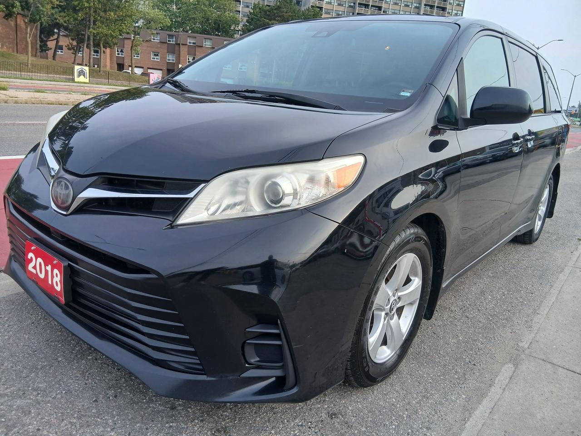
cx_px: 290
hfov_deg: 67.3
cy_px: 218
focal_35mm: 26
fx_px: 436
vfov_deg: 53.1
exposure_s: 1/134
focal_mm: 3.98
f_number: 1.8
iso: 20
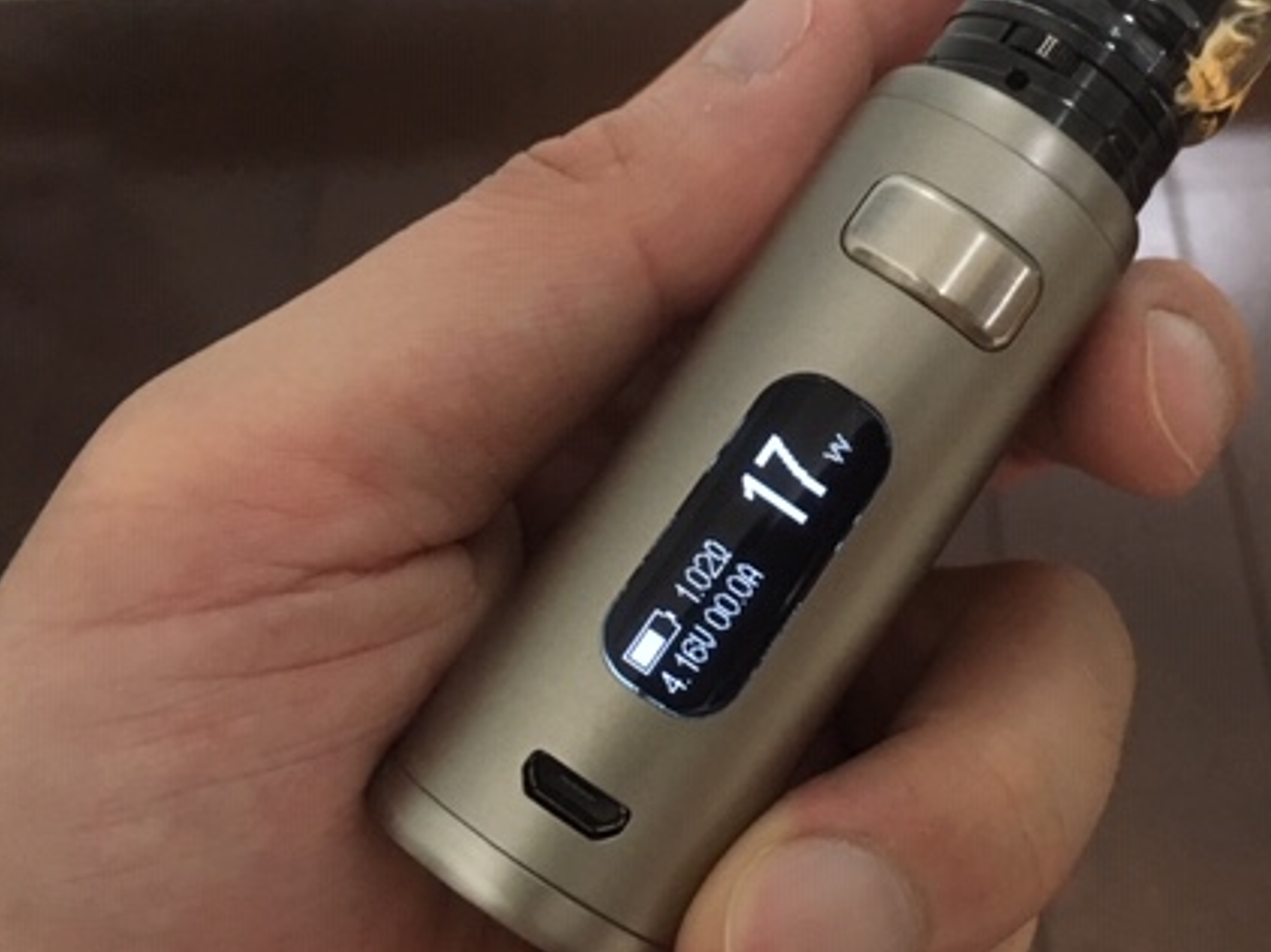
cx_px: 846
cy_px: 352
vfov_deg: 32.7
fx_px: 1615
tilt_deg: -55.4
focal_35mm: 44
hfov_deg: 42.4
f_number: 2.2
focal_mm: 4.15
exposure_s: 1/20
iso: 200
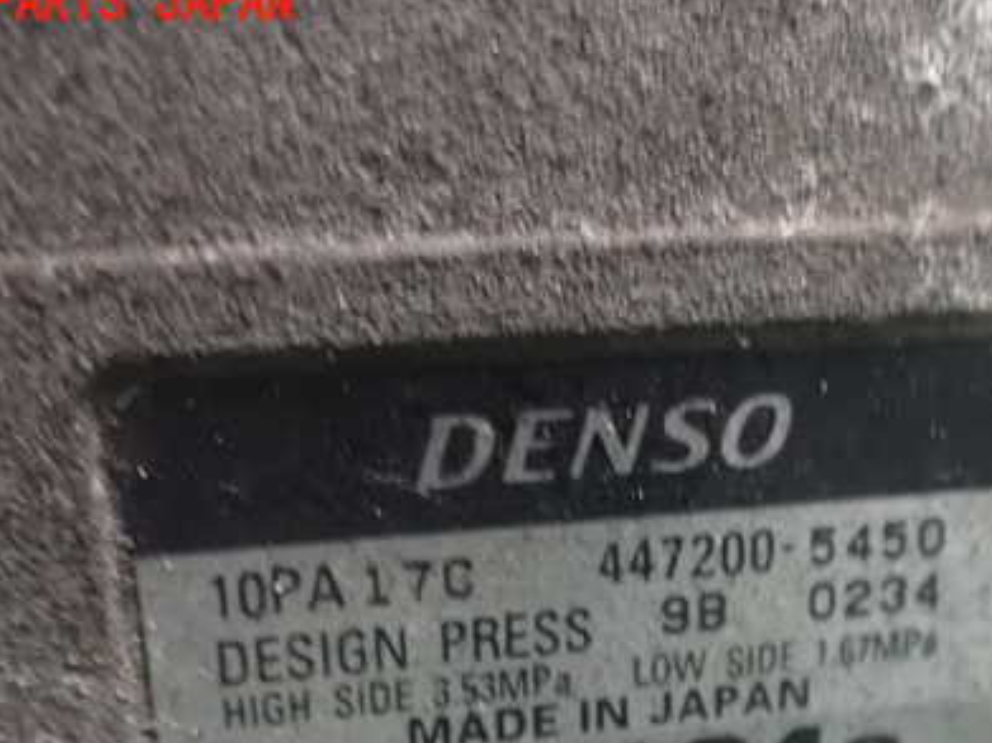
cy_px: 543
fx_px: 1318
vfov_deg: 31.0
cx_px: 594
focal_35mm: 46
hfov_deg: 41.1
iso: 1600
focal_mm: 5.4
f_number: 2.3
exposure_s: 1/30
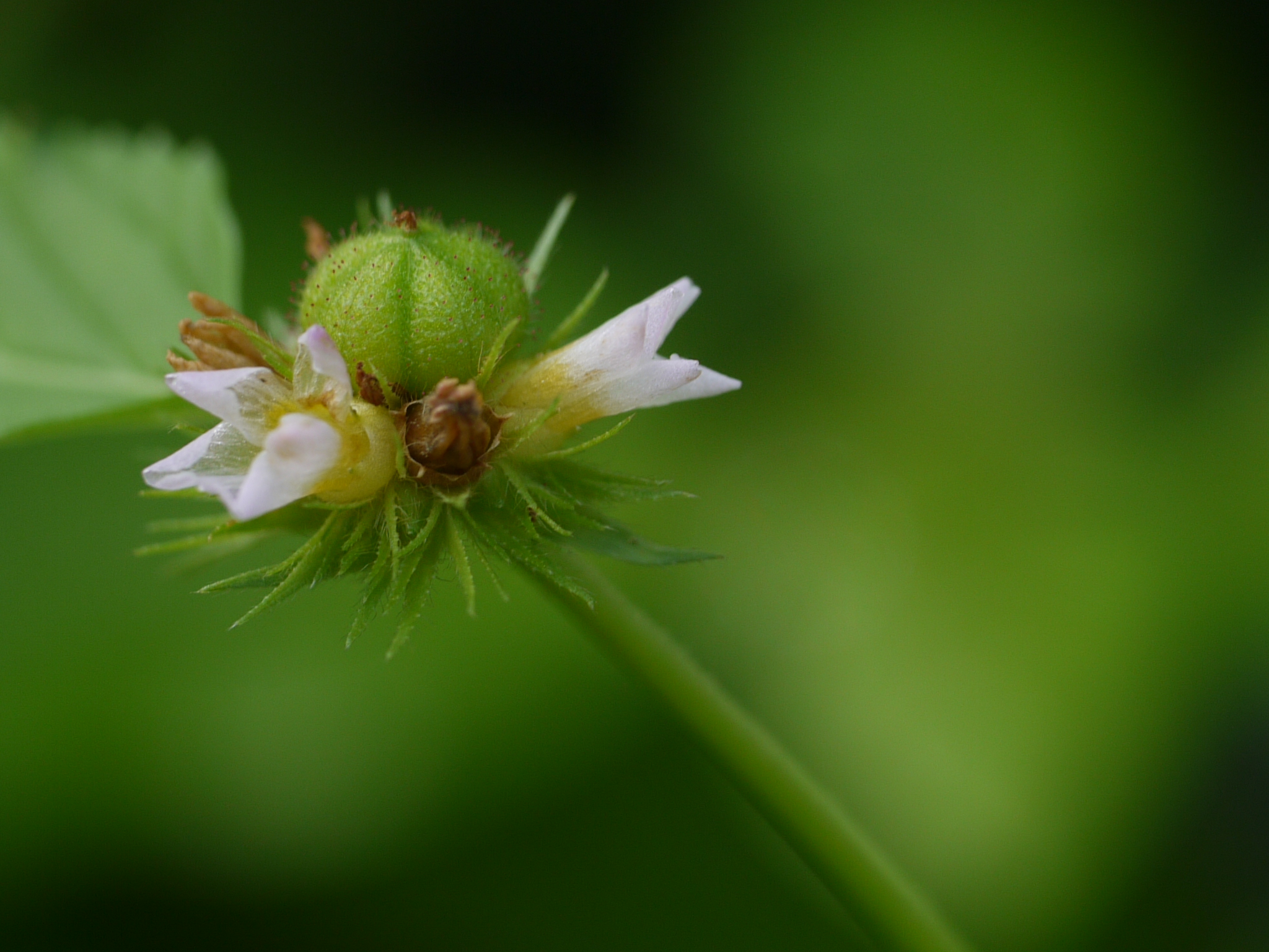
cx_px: 634
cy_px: 476
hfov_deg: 11.1
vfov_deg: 8.3
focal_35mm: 178
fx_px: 6525
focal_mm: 45
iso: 100
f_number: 3.5
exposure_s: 1/200
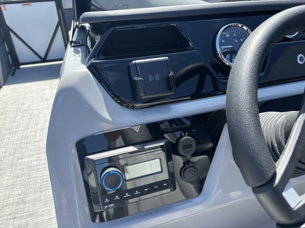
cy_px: 114
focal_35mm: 26
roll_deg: -0.6
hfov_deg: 67.3
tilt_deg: -32.6
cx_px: 152
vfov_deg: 53.1
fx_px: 229
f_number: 1.6
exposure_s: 1/988
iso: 50
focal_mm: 5.96
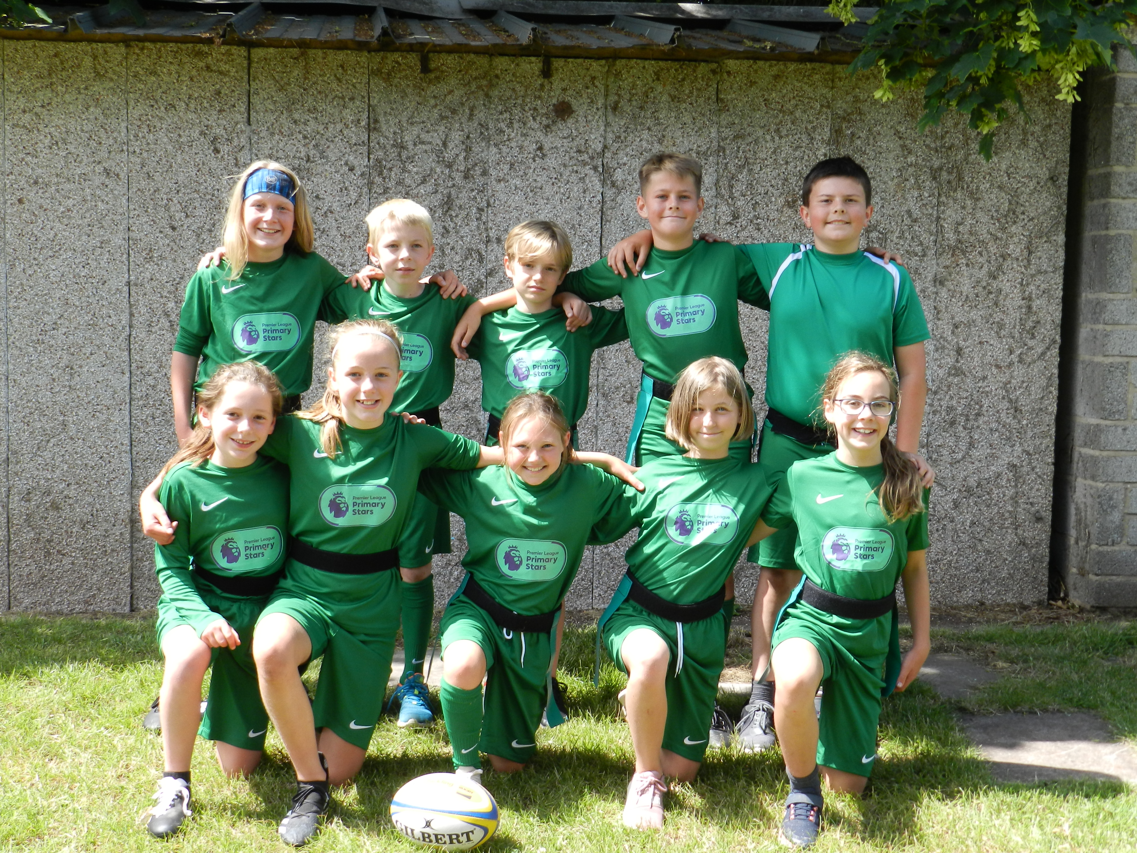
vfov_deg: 31.5
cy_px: 426
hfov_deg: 41.2
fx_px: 1511
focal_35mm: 46
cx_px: 568
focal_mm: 8.1
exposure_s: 1/320
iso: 160
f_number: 4.2
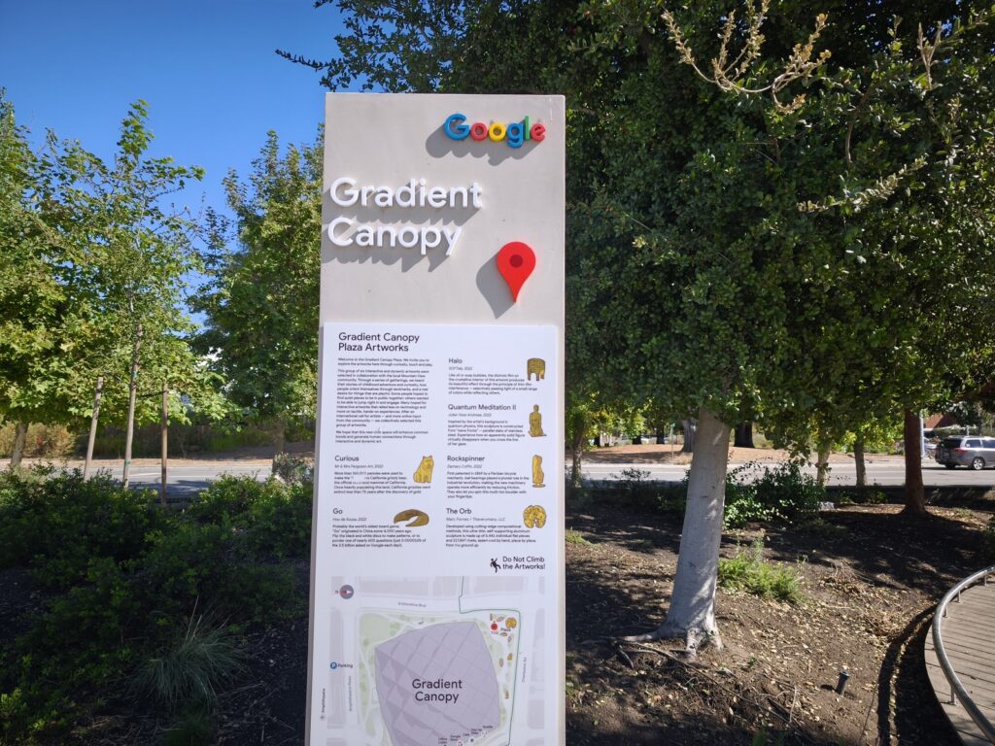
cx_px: 498
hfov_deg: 73.9
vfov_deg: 58.9
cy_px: 373
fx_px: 661
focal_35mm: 23
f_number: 1.6
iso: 50
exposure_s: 1/261
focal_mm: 6.57
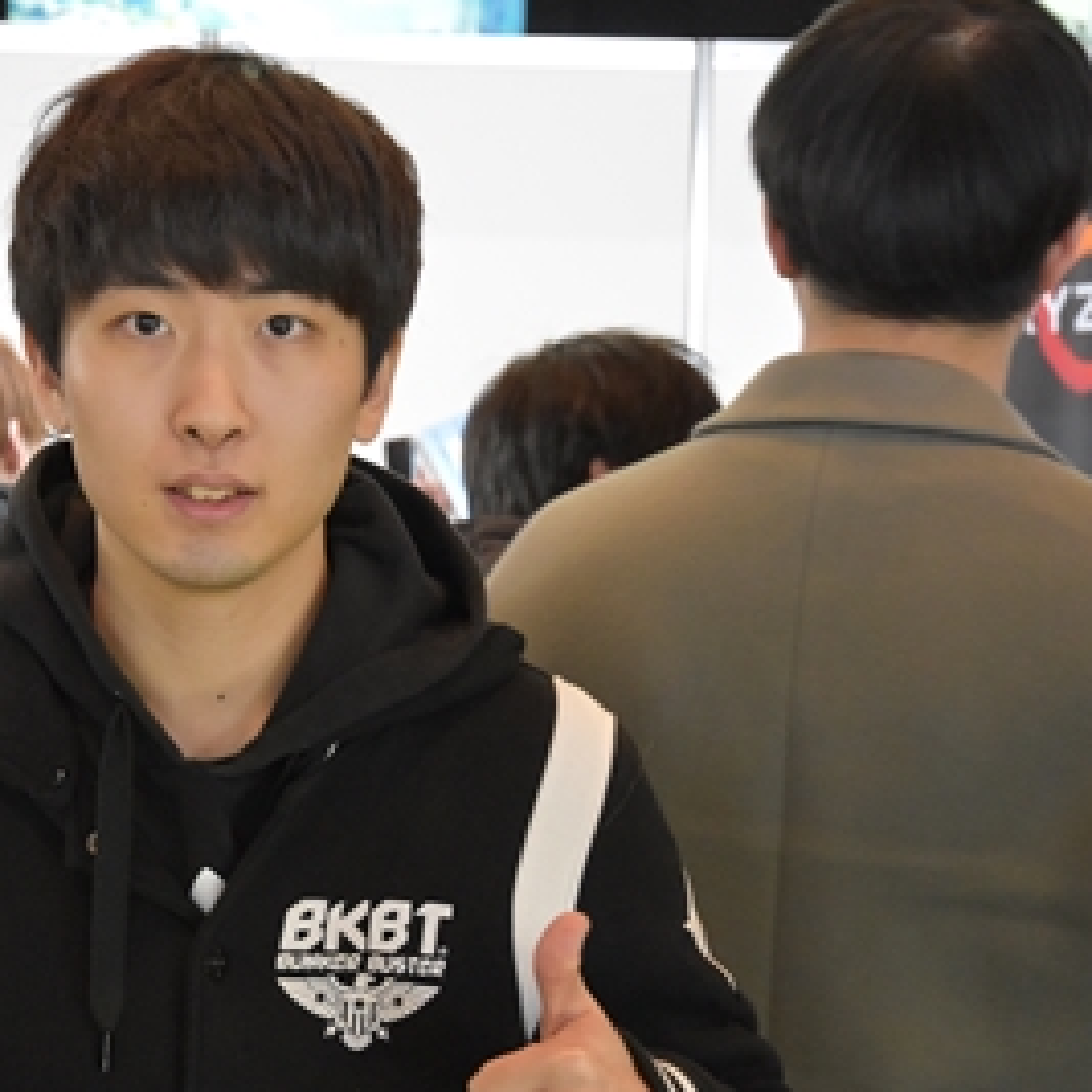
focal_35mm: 83
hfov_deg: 20.6
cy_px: 677
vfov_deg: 20.8
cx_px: 213
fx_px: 2962
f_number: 4.5
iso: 4500
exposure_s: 1/60
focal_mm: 34
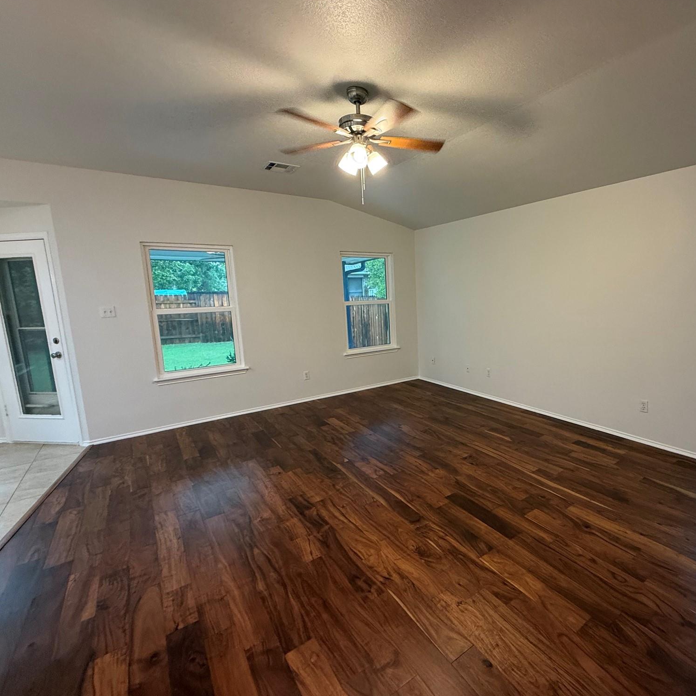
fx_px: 387
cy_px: 344
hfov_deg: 82.2
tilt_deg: -8.9
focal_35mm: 17
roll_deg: +0.7
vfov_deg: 84.0
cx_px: 440
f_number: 2.2
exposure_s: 1/60
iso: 400
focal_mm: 2.22
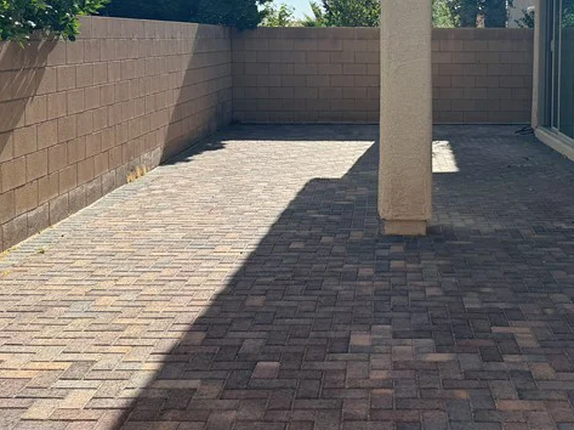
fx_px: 862
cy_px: 87
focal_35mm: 52
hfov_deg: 36.2
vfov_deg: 27.5
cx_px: 411
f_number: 1.78
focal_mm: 6.76
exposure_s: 1/5319
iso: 100
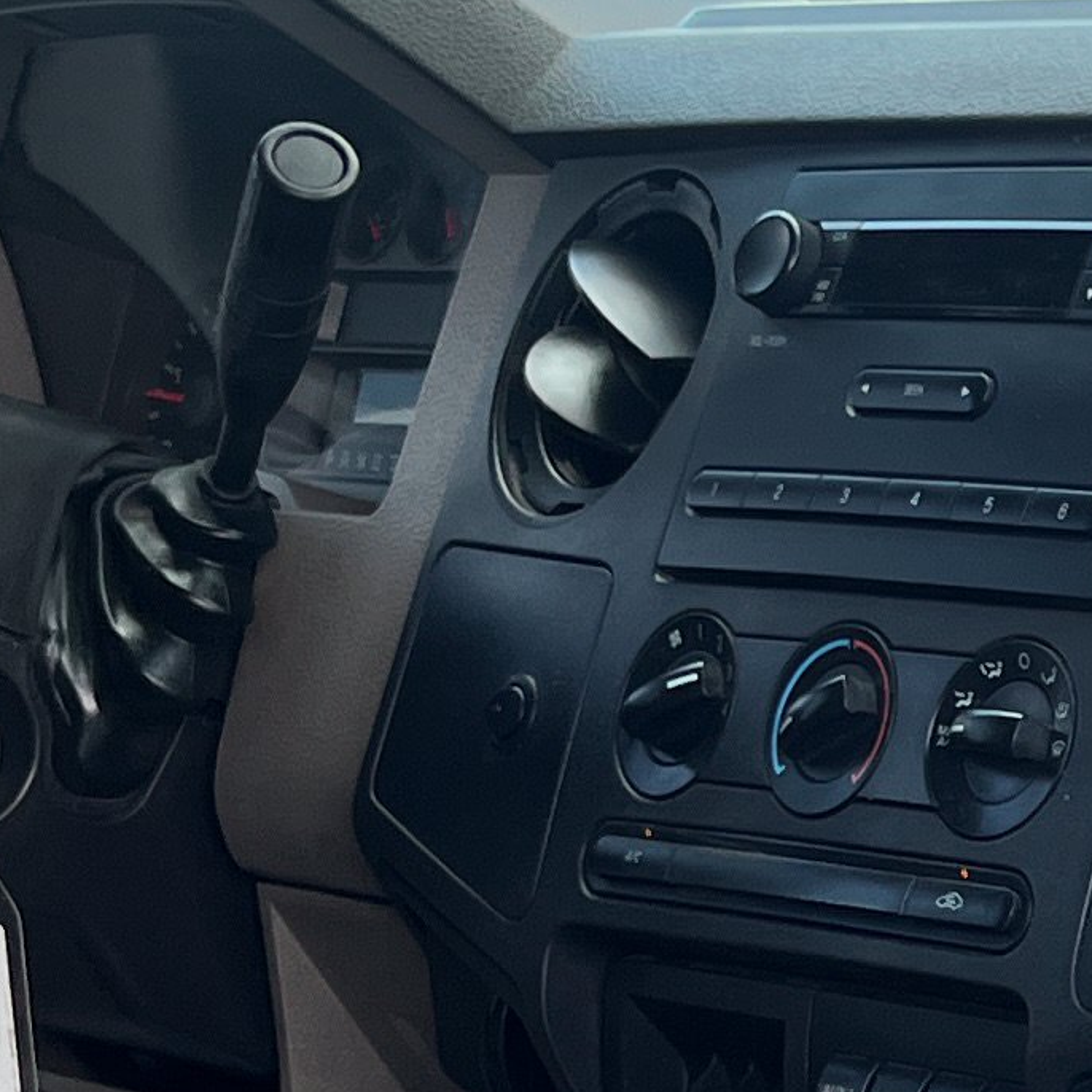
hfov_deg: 12.1
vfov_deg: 12.8
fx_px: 4818
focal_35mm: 135
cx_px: 1821
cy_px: 942
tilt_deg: -12.0
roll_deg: +2.1
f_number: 1.6
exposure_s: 1/508
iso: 50
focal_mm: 5.1
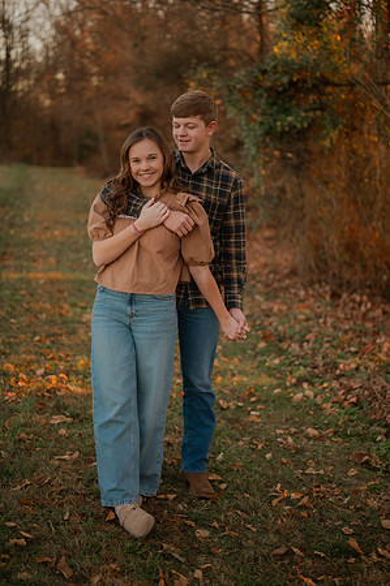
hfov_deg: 26.9
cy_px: 293
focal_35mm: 50
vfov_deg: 39.6
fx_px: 814
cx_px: 195
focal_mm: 50
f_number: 1.8
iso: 125
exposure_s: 1/125
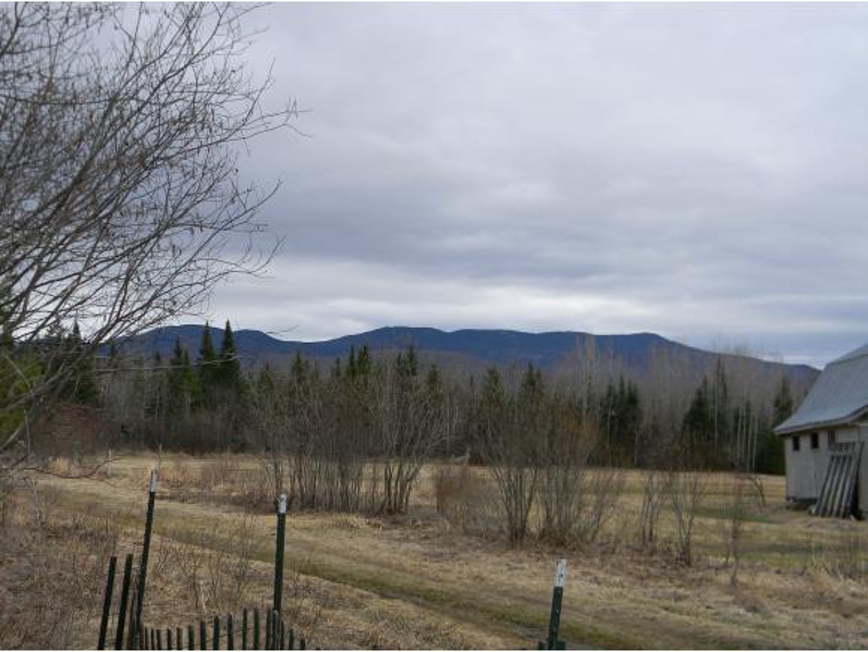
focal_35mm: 47
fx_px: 1180
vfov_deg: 30.9
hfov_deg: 40.4
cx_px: 434
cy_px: 326
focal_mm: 8.6
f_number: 3.9
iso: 80
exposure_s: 1/728
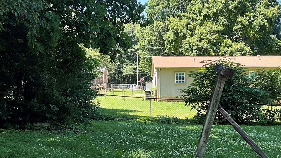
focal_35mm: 68
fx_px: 507
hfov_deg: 30.6
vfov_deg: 17.6
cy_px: 124
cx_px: 203
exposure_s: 1/504
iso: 16
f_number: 1.8
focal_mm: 3
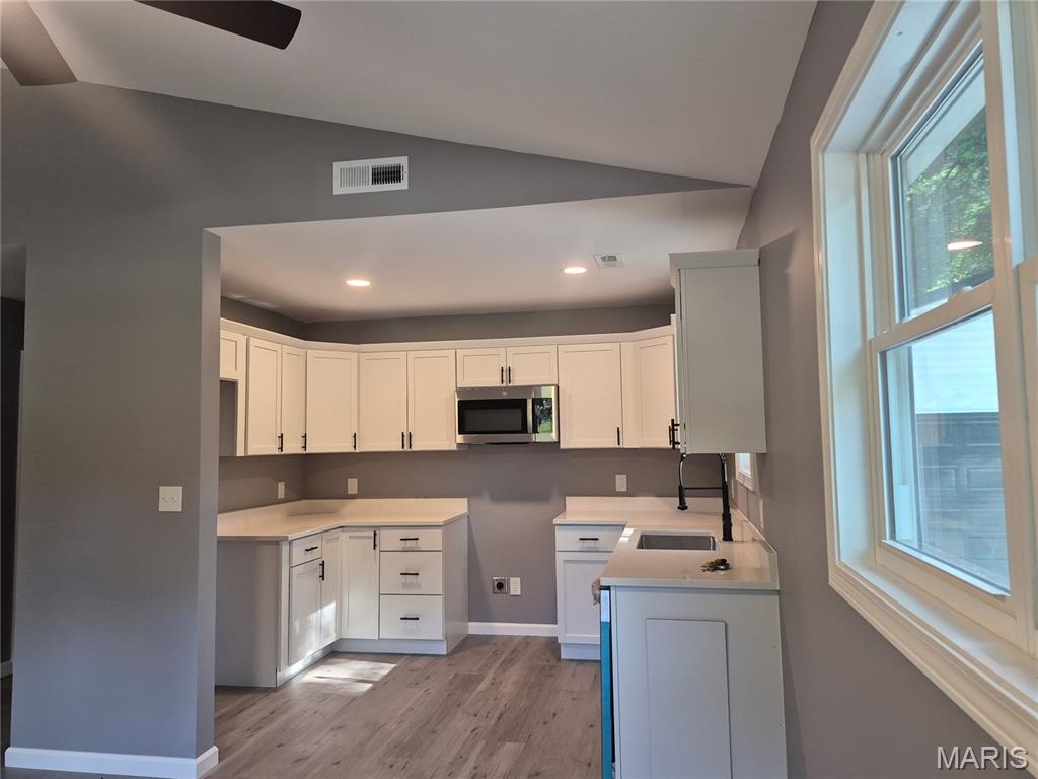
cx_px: 519
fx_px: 690
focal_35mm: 23
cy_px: 390
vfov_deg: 58.9
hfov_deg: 73.9
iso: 250
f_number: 1.8
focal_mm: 5.4
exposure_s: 1/120
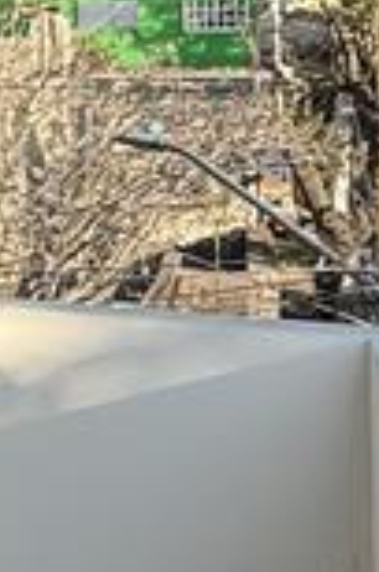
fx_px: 1539
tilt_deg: +0.1
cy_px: 48
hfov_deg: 10.6
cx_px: -695
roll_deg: +1.1
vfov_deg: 20.6
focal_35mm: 97
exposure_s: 1/1125
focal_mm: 2.22
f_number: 2.2
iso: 50
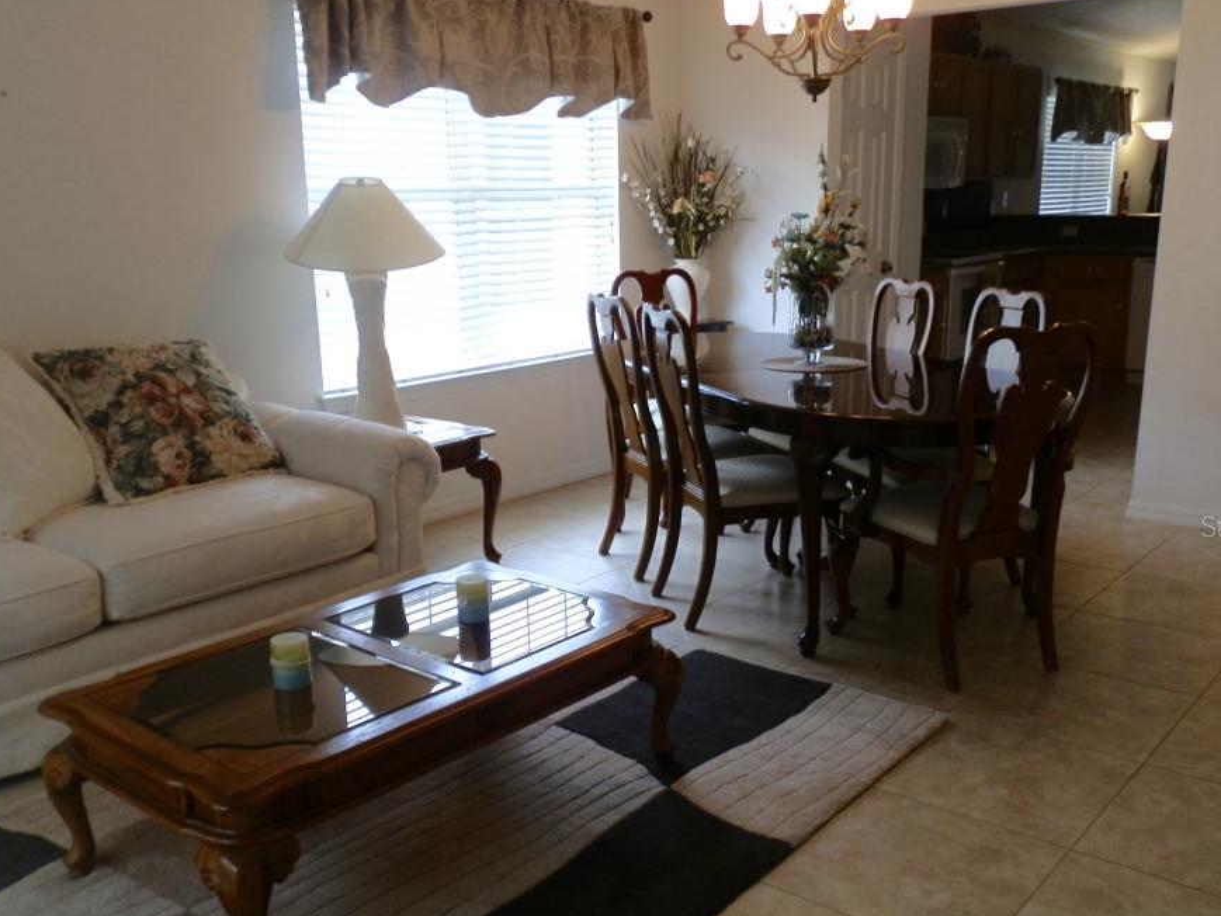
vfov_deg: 42.8
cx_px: 614
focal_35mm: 33
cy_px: 525
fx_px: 1164
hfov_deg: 55.3
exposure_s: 1/30
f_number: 3.1
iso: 80
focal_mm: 5
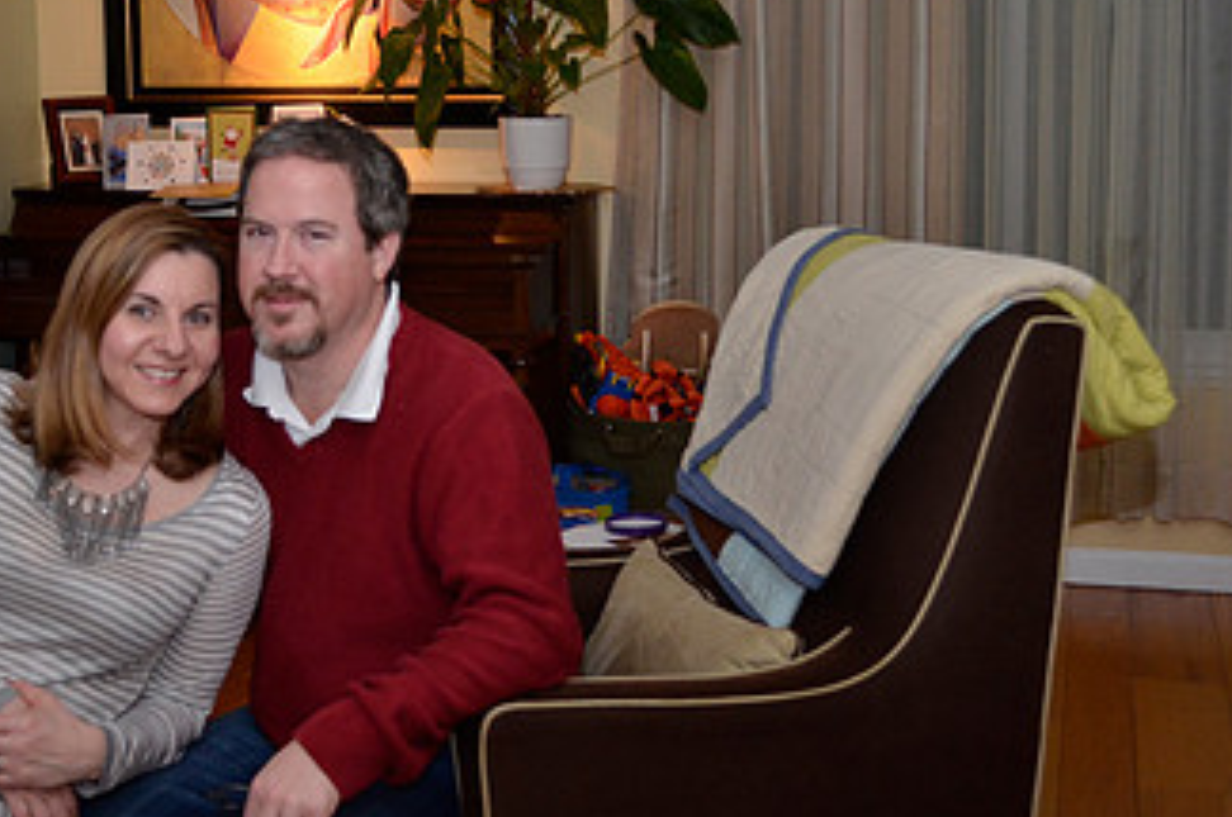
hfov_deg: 33.8
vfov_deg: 22.8
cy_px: 247
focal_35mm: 59
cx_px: 475
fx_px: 2016
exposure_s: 1/60
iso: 800
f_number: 4
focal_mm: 22
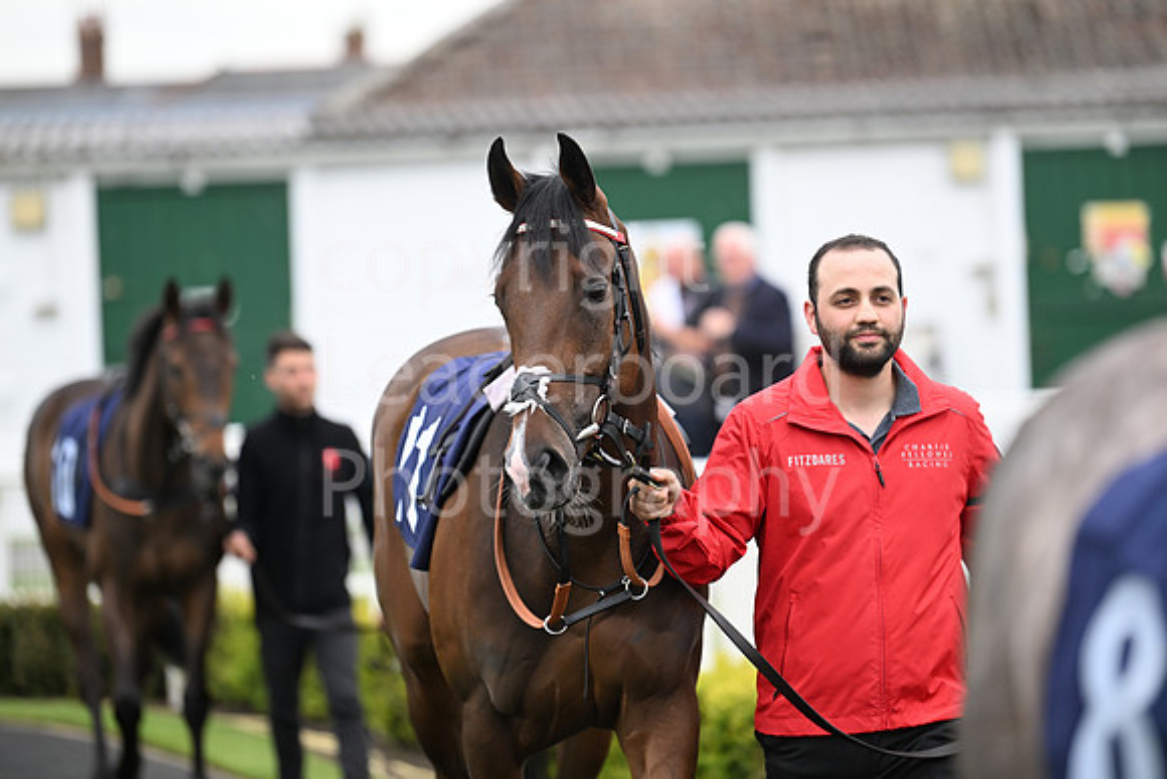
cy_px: 390
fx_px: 6485
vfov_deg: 6.9
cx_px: 584
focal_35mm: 200
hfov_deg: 10.3
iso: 800
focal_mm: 200
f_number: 3.5
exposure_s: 1/1250
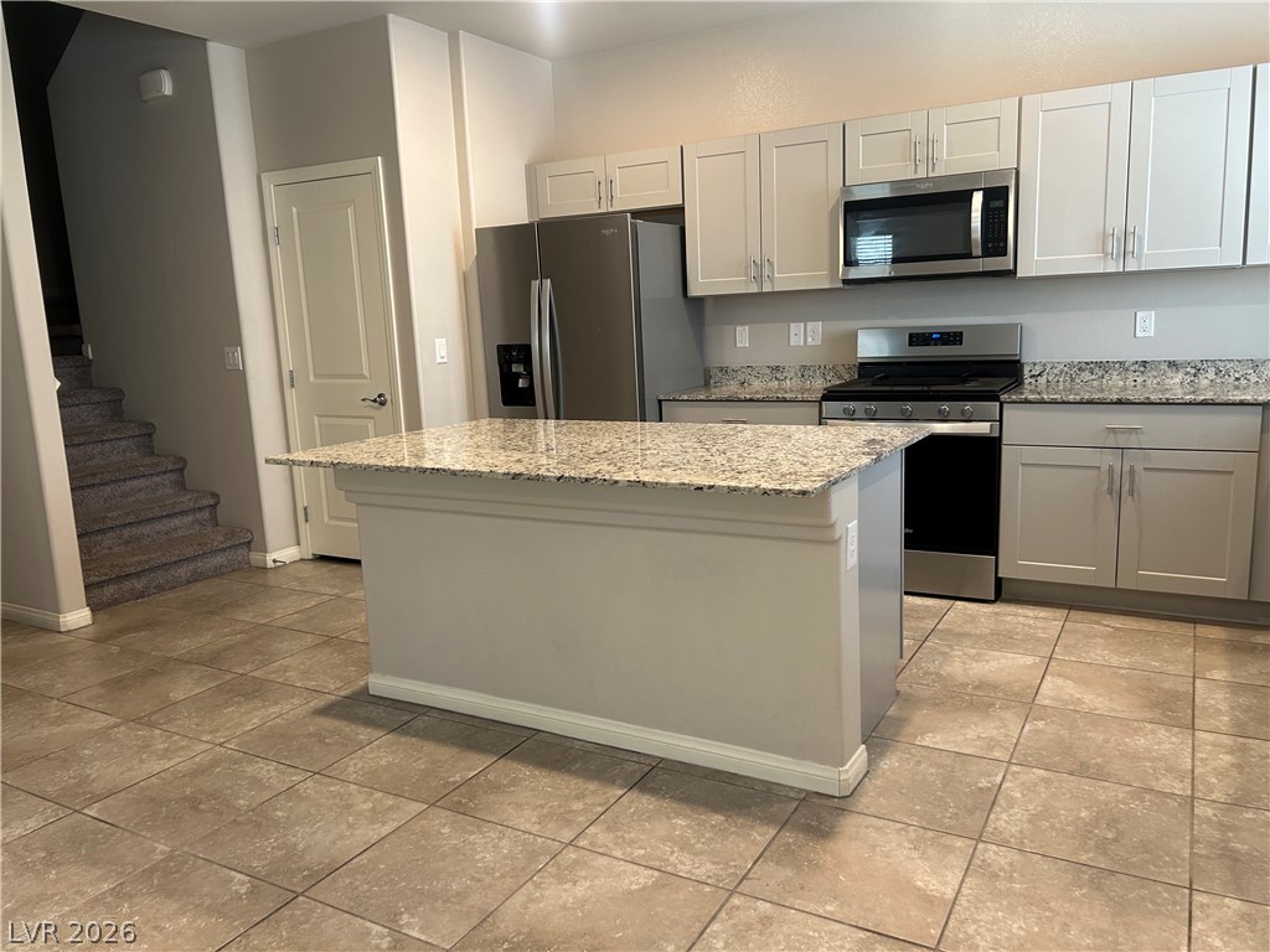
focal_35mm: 26
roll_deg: +4.0
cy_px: 476
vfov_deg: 53.1
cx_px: 635
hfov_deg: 67.3
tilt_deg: -8.3
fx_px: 954
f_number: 1.5
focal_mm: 5.7
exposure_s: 1/60
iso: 125
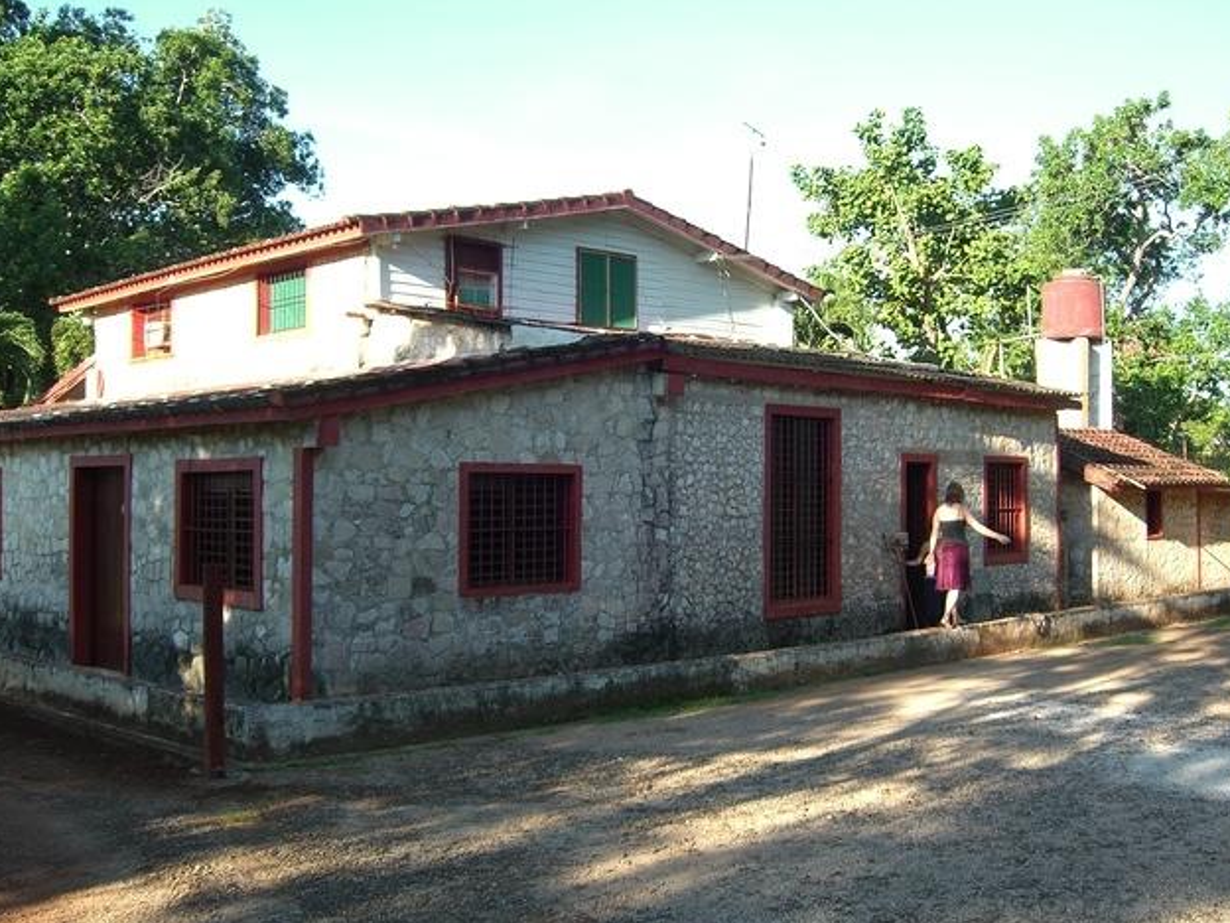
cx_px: 621
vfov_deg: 36.8
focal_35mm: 39
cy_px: 454
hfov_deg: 47.9
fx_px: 1386
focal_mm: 7.9
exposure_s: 1/250
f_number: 2.8
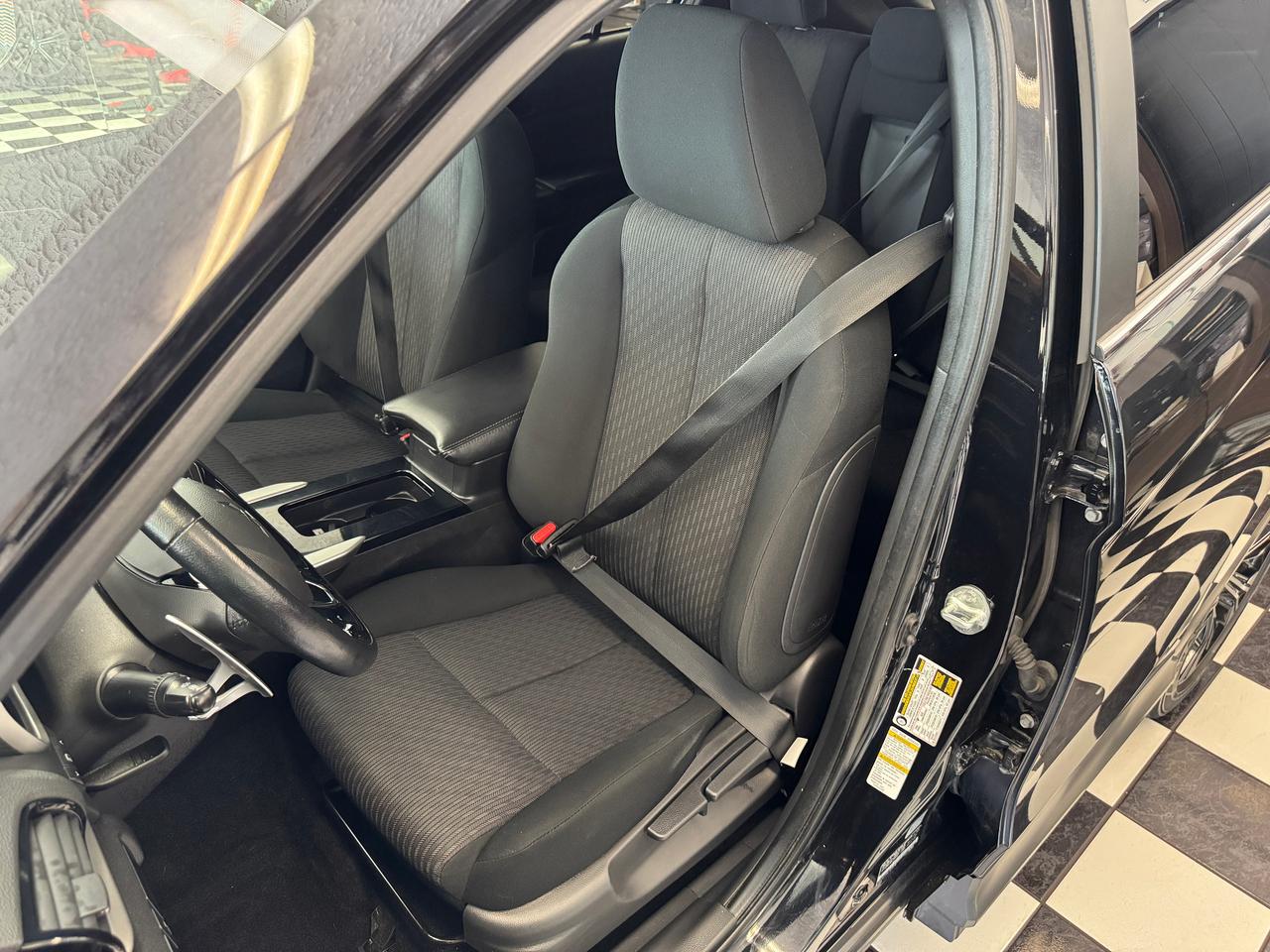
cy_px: 476
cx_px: 635
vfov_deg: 56.8
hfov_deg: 71.6
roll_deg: -1.6
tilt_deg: -34.0
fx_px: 881
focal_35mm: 24
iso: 800
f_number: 1.78
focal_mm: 6.76
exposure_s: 1/60
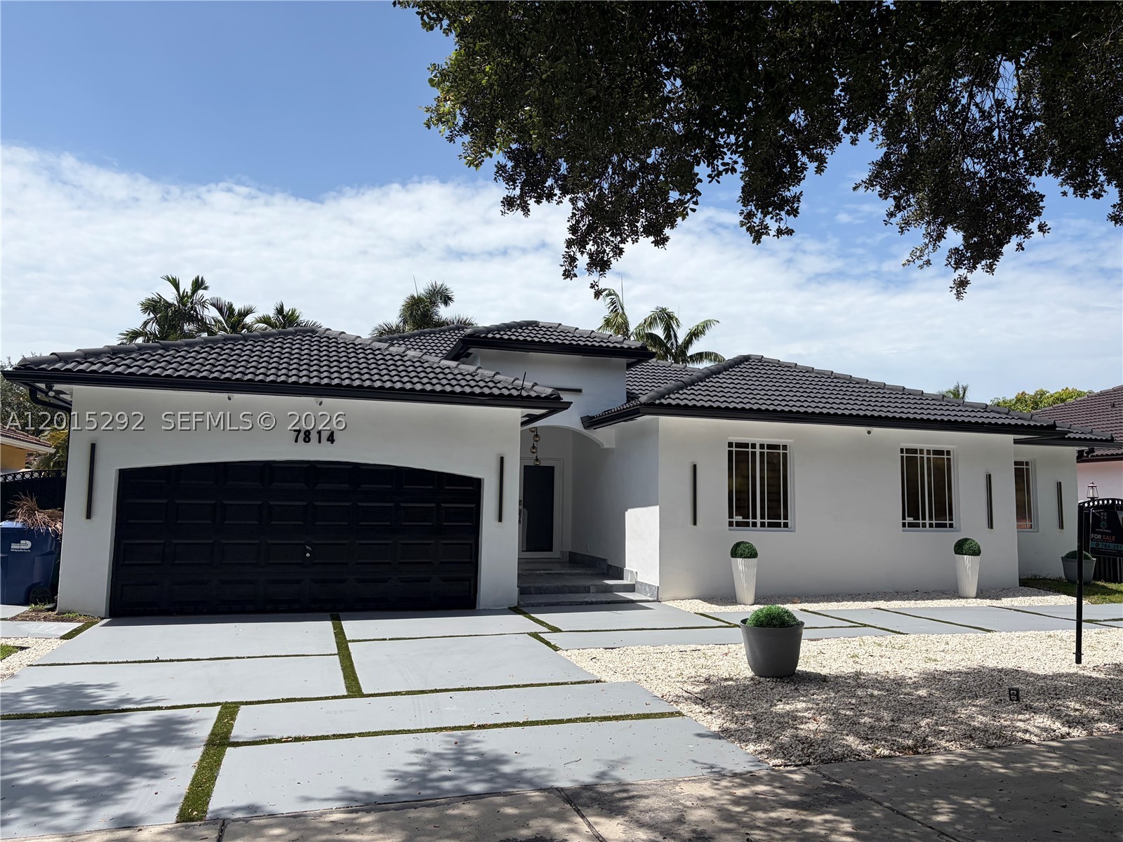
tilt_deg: +6.6
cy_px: 421
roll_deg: -0.4
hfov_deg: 67.3
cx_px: 562
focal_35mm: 26
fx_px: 843
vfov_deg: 53.1
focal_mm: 5.96
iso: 64
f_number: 1.6
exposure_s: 1/6993
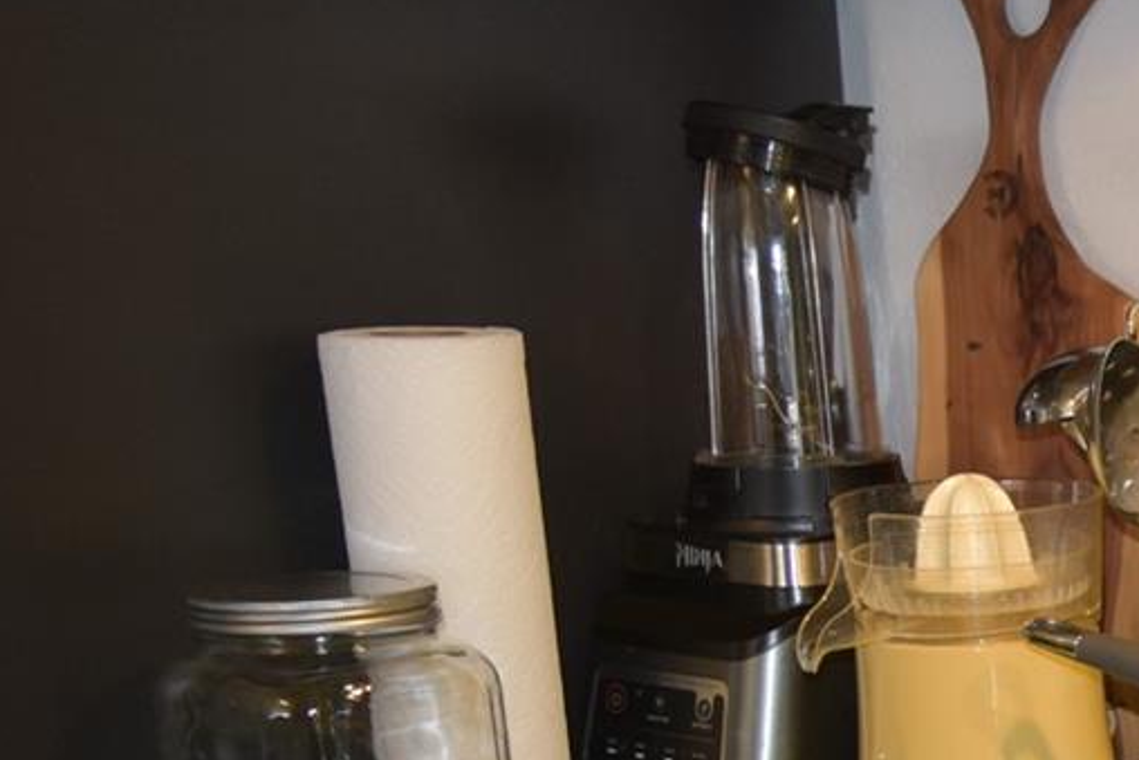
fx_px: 2690
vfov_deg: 15.0
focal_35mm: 85
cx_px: 1733
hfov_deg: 20.3
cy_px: 1099
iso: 400
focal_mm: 18
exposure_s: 1/60
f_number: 4
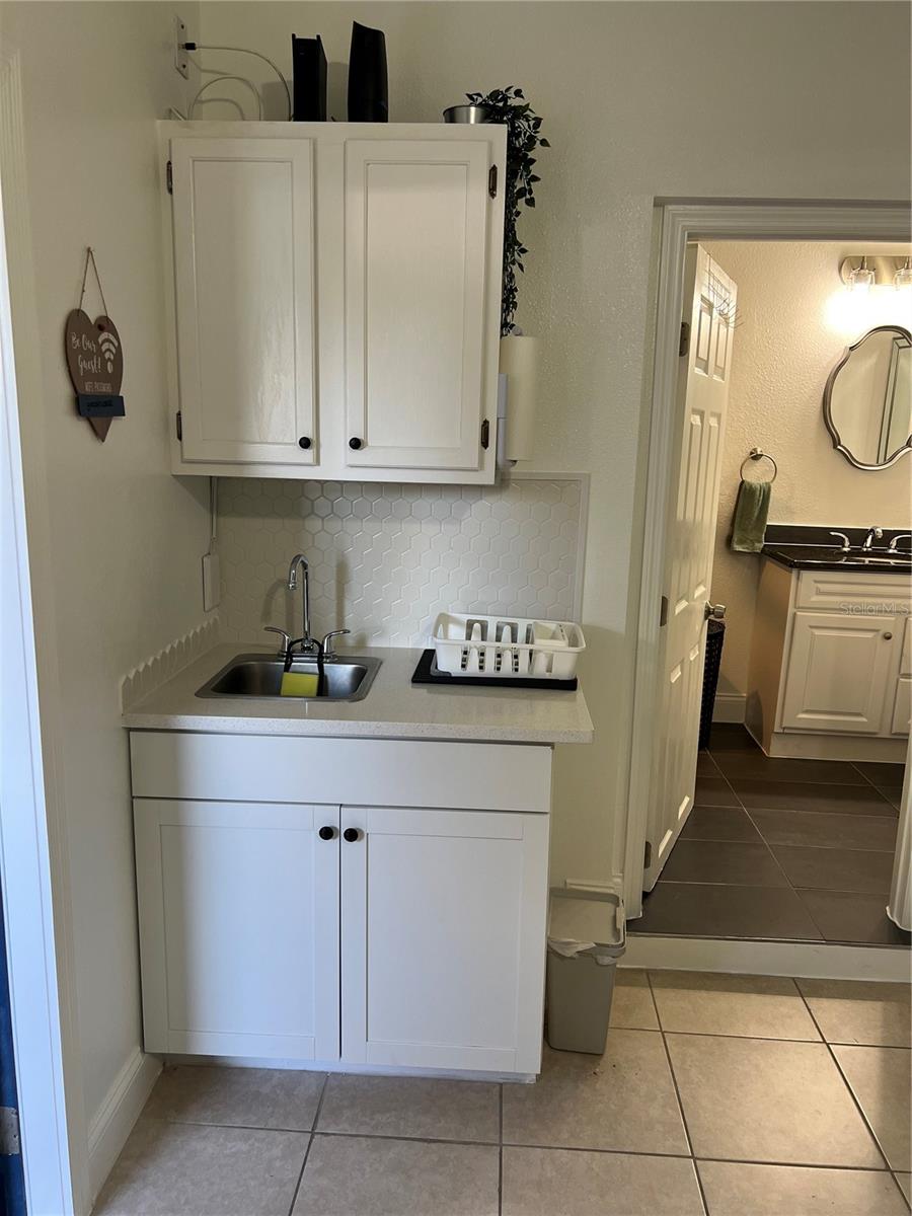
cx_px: 456
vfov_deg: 67.3
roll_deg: -1.2
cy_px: 608
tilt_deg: -11.7
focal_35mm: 26
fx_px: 913
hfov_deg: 53.1
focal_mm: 5.7
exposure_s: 1/120
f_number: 1.5
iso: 125
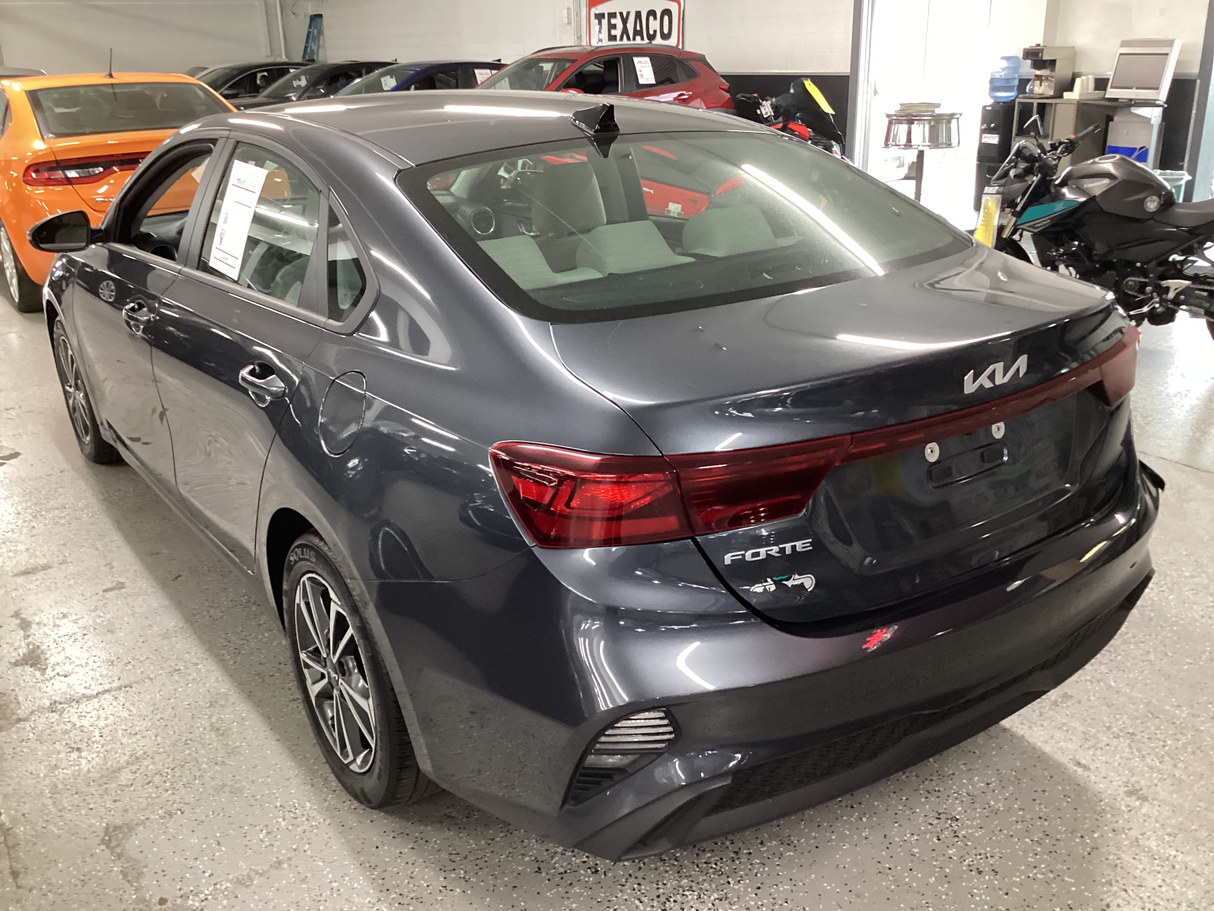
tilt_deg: -21.5
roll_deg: +0.4
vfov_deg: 45.4
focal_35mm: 31
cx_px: 607
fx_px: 1087
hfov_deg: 58.4
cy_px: 456
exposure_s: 1/33
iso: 250
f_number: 2.4
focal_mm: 3.3
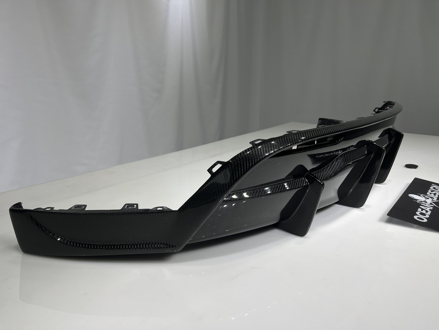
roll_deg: -0.2
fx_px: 330
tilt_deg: -15.9
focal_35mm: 26
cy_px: 165
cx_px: 220
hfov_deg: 67.3
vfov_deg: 53.1
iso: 40
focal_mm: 5.1
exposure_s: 1/291
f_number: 1.6
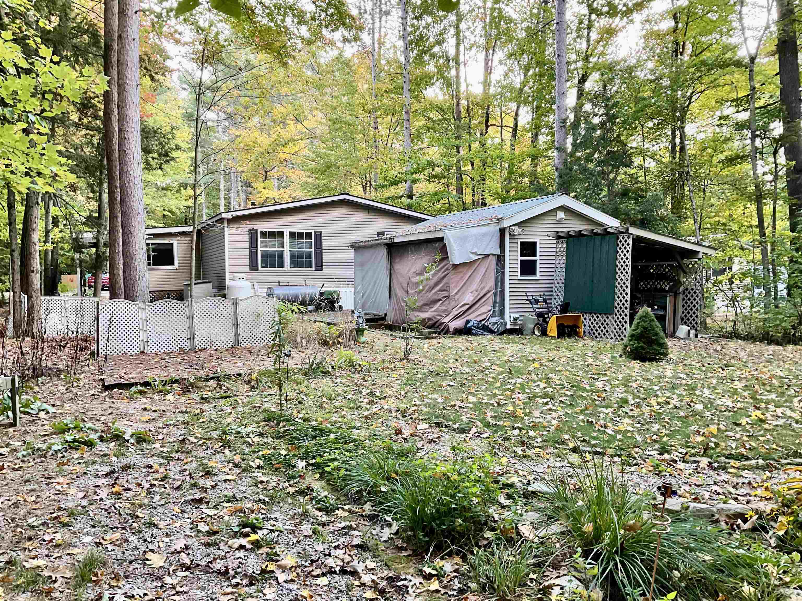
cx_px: 401
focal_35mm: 29
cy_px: 300
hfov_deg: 61.7
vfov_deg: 48.2
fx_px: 672
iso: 64
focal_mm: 3
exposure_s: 1/60
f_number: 1.8
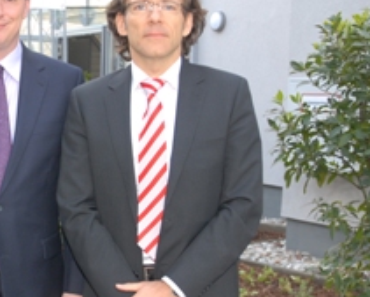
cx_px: 26
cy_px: 152
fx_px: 800
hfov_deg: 25.1
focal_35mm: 73
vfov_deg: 21.0
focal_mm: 26
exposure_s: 1/250
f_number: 3.5
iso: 400
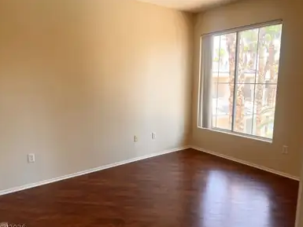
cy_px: 115
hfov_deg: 65.3
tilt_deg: -9.9
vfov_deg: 51.4
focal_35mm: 27
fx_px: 236
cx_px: 150
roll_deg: +0.0
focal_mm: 5.7
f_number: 1.5
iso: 40
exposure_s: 1/225
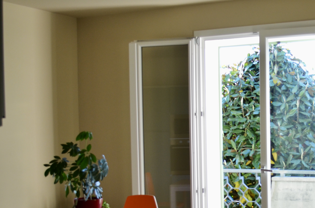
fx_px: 550
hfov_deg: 31.0
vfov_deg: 21.3
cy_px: 160
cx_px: 263
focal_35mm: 63
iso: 400
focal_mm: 20
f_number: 5.6
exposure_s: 1/125
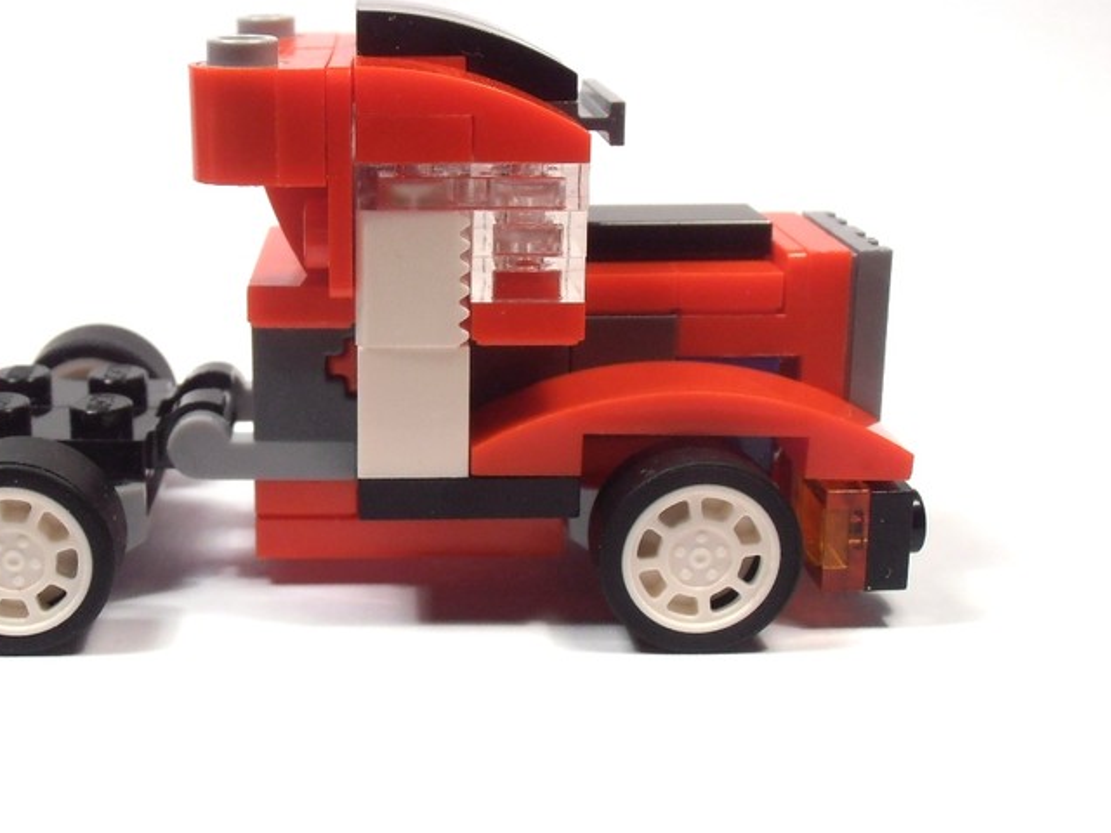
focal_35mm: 52
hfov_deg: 36.5
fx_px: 1669
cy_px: 331
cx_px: 394
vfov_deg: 28.0
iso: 80
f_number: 3.9
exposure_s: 1/50
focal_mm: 6.61
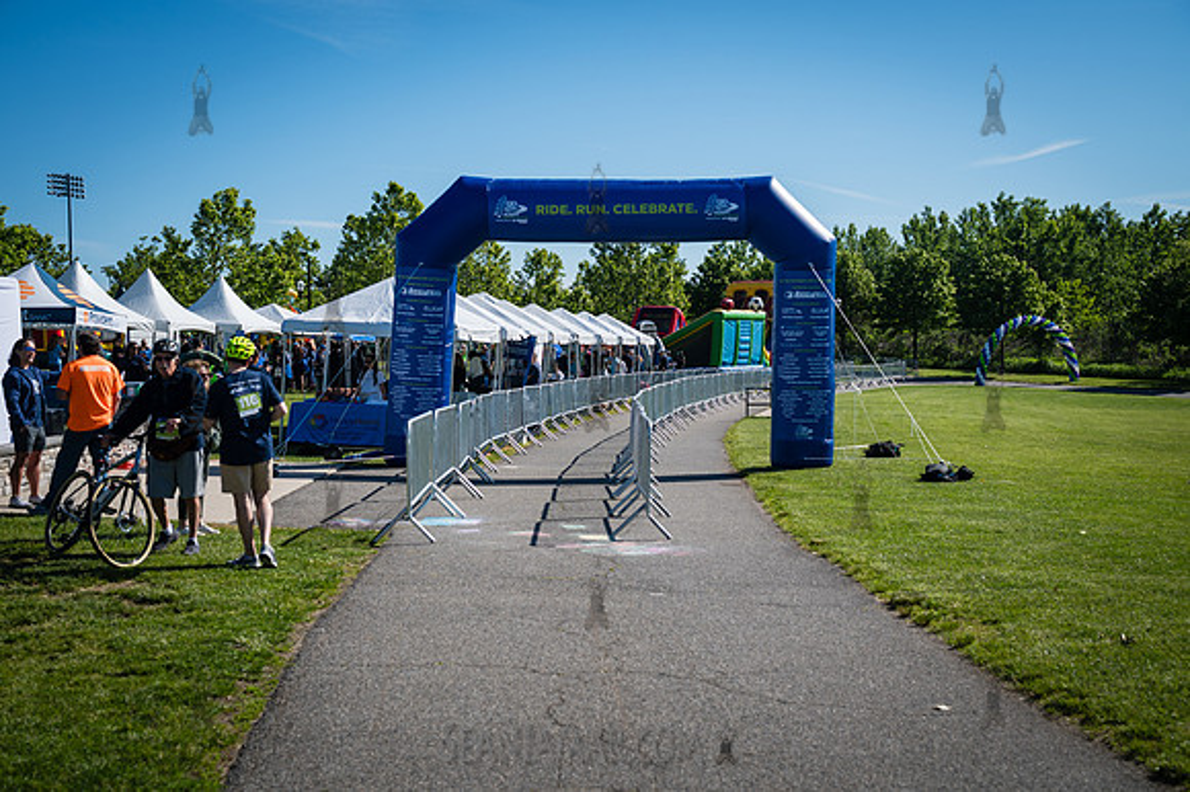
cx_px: 595
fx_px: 1488
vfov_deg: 29.8
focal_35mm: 45
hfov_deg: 43.6
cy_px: 396
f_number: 4.5
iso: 160
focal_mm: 45
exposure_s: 1/1600
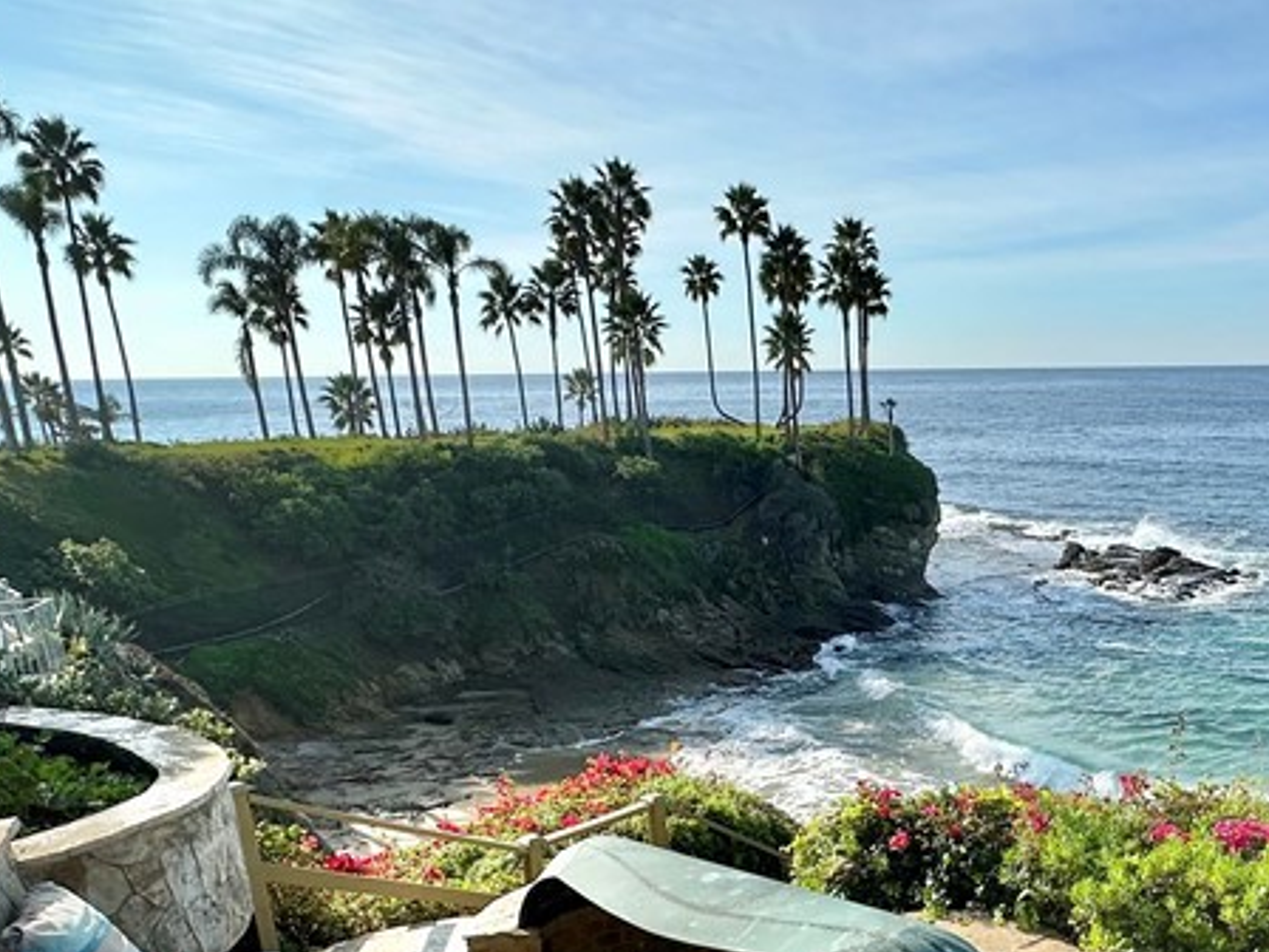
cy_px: 722
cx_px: 1006
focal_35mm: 32
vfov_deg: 42.7
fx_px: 1173
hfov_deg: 53.3
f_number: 2.2
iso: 50
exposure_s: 1/1887
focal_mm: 2.22
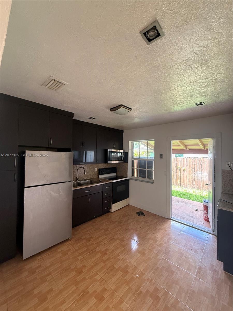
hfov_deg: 85.7
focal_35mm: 14
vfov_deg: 102.1
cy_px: 156
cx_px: 116
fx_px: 126
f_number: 2.2
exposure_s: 1/71
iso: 320
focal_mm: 2.22
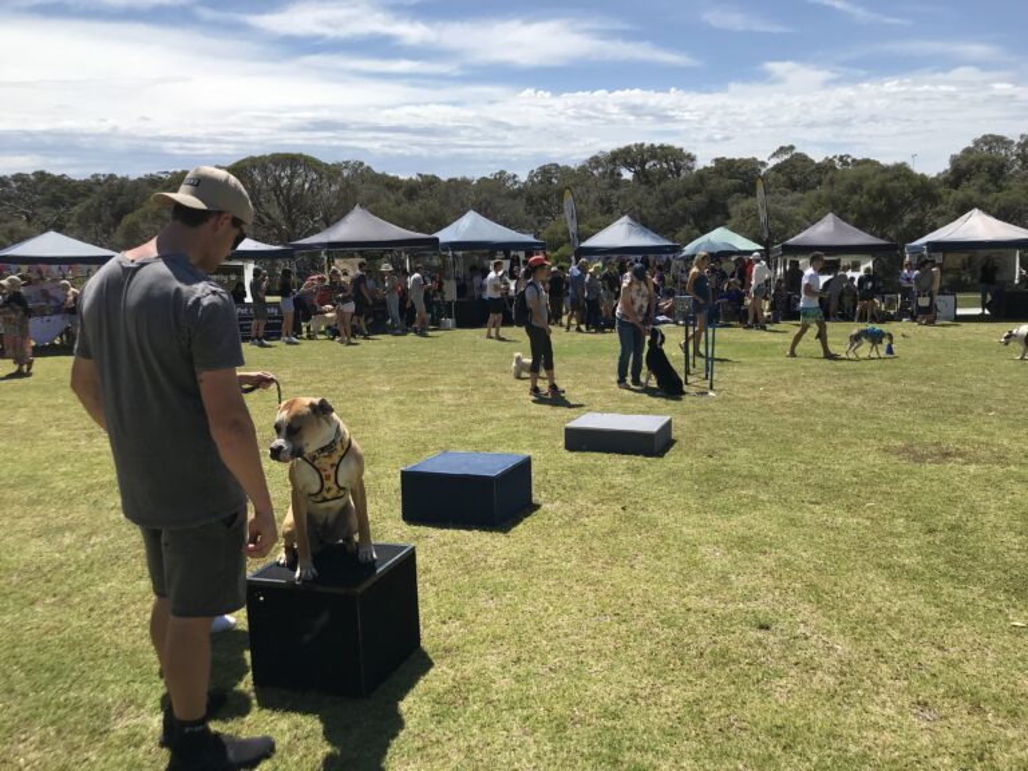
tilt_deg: -10.2
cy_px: 386
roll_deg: +0.5
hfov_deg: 63.4
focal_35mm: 28
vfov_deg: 49.7
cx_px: 514
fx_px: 832
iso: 20
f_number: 1.8
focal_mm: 3.99
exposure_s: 1/2994
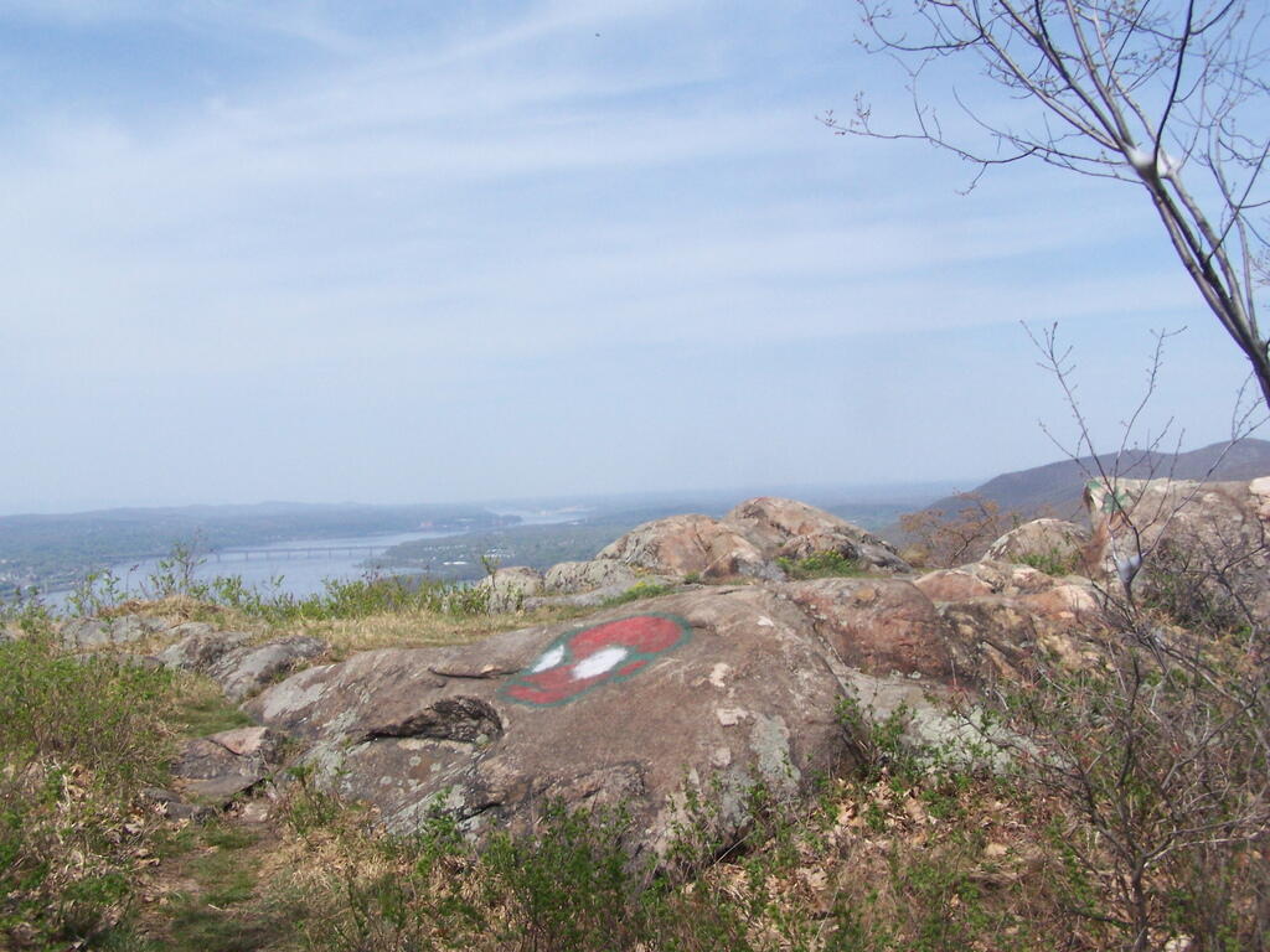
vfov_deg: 37.7
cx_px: 635
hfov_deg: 49.0
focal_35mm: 38
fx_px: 1394
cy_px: 476
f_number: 5.6
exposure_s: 1/1000
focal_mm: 6.3
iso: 200
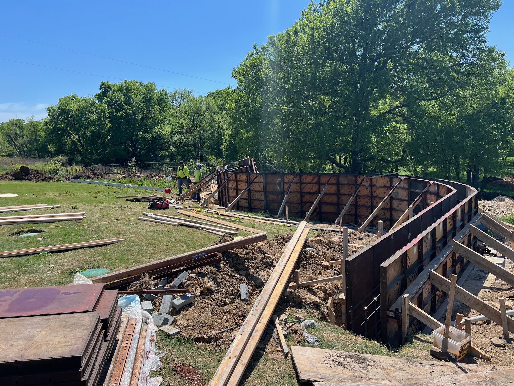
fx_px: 386
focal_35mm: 26
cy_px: 193
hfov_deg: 67.3
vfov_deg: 53.1
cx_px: 257
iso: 50
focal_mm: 5.7
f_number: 1.5
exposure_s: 1/2915
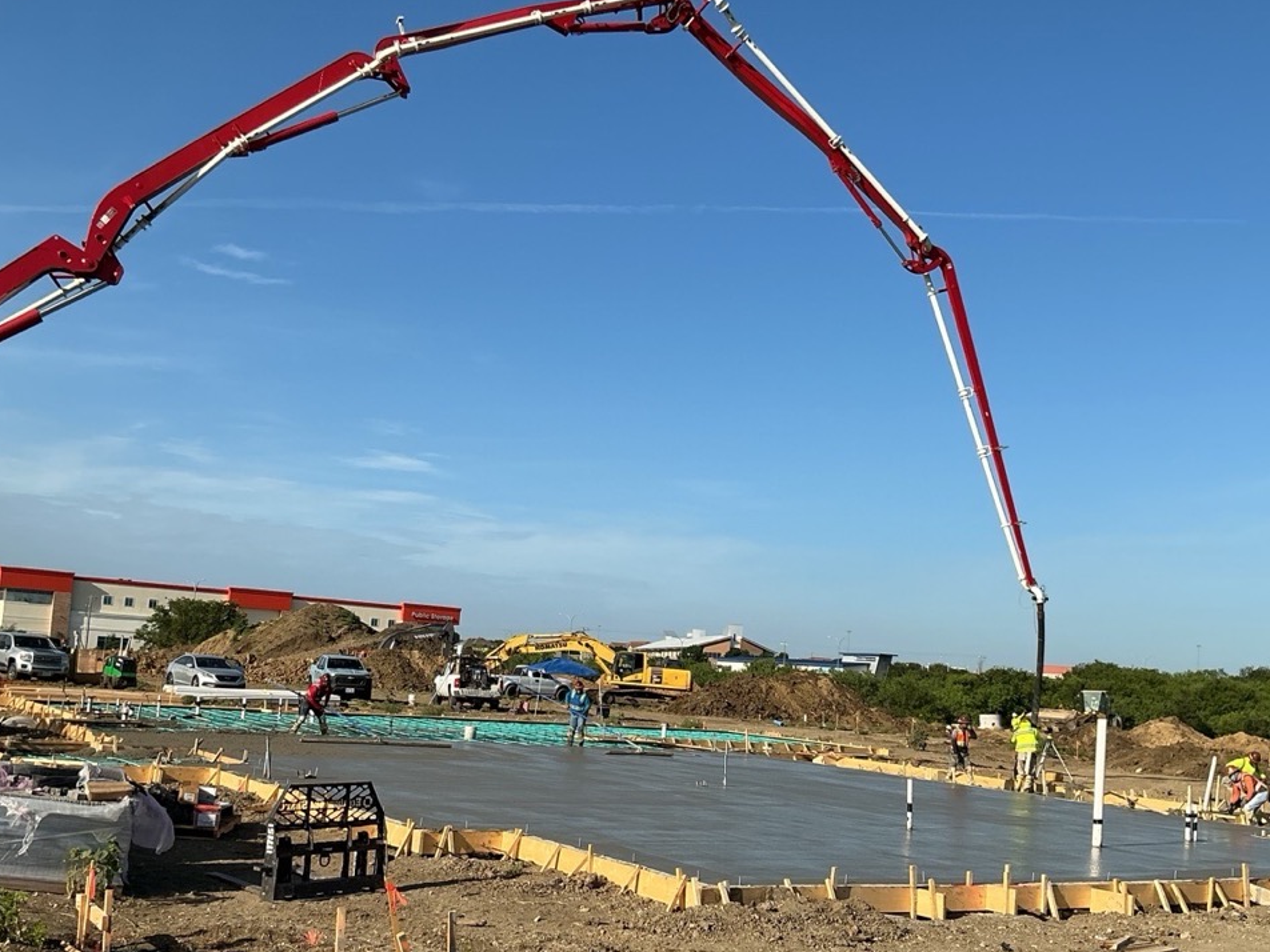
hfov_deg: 47.8
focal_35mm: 39
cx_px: 588
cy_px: 572
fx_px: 1431
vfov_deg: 36.7
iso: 25
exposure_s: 1/2427
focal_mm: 3
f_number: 1.8
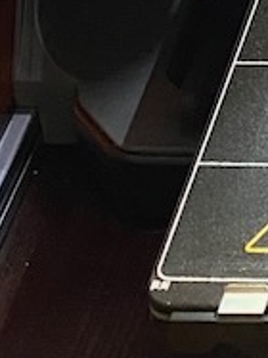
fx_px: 1840
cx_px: 731
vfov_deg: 9.6
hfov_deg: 7.5
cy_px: -548
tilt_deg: -26.0
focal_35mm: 178
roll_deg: -0.3
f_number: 1.8
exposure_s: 1/39
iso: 500
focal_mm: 4.25
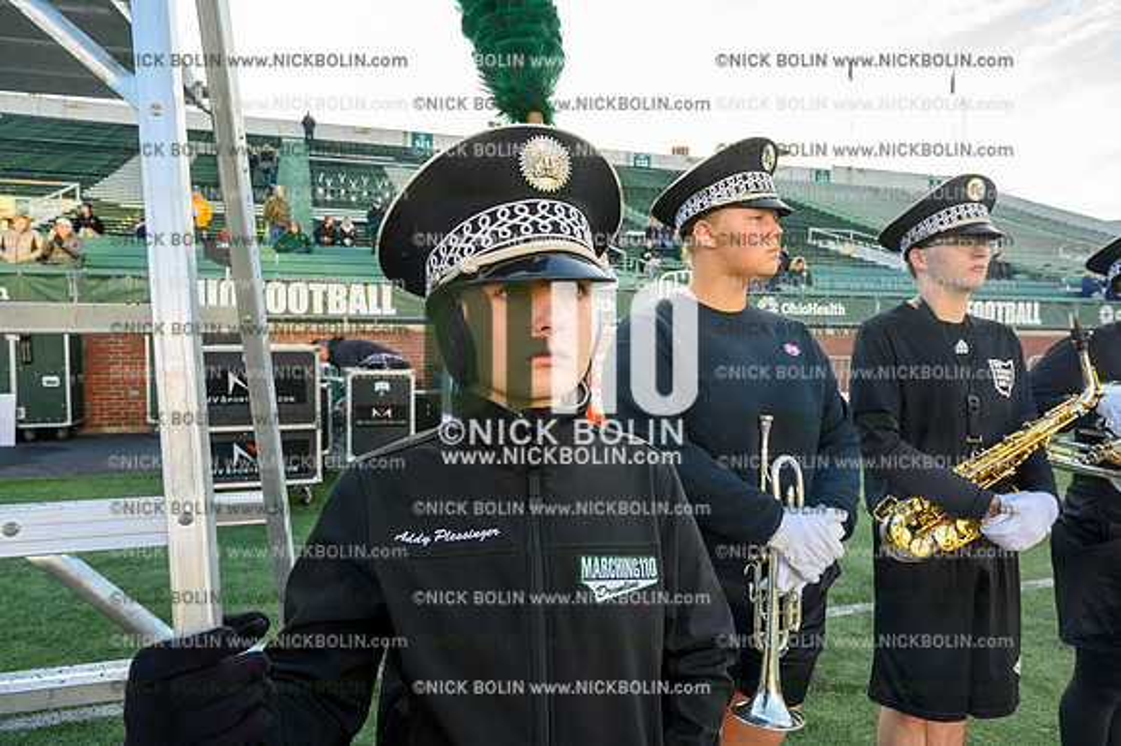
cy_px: 373
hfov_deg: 73.8
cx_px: 560
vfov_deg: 53.1
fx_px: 747
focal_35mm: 24
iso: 320
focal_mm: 24
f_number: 9
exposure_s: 1/60
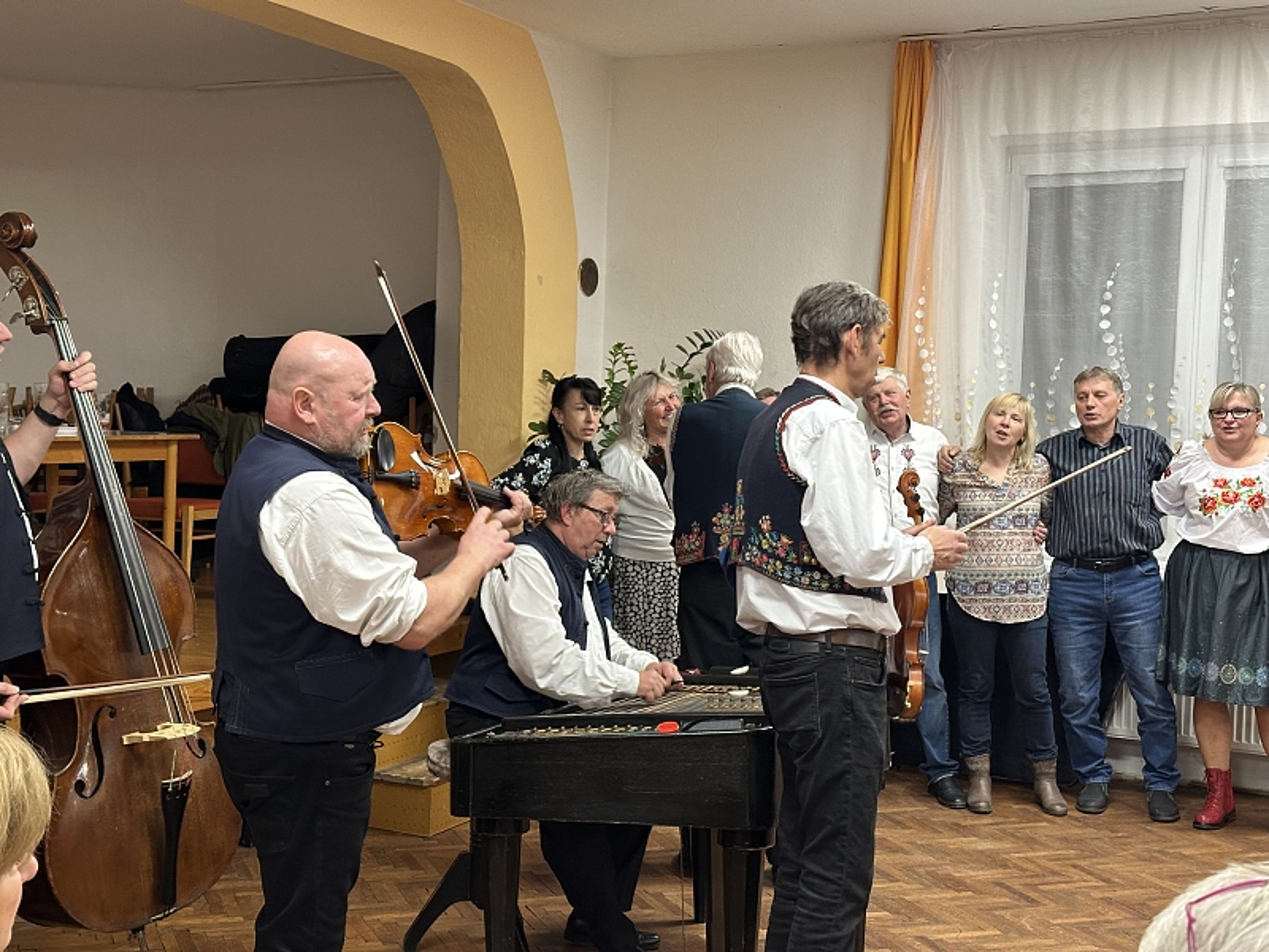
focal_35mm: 48
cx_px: 634
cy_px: 476
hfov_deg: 39.7
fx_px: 1760
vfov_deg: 30.3
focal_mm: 6.86
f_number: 1.78
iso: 125
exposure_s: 1/50
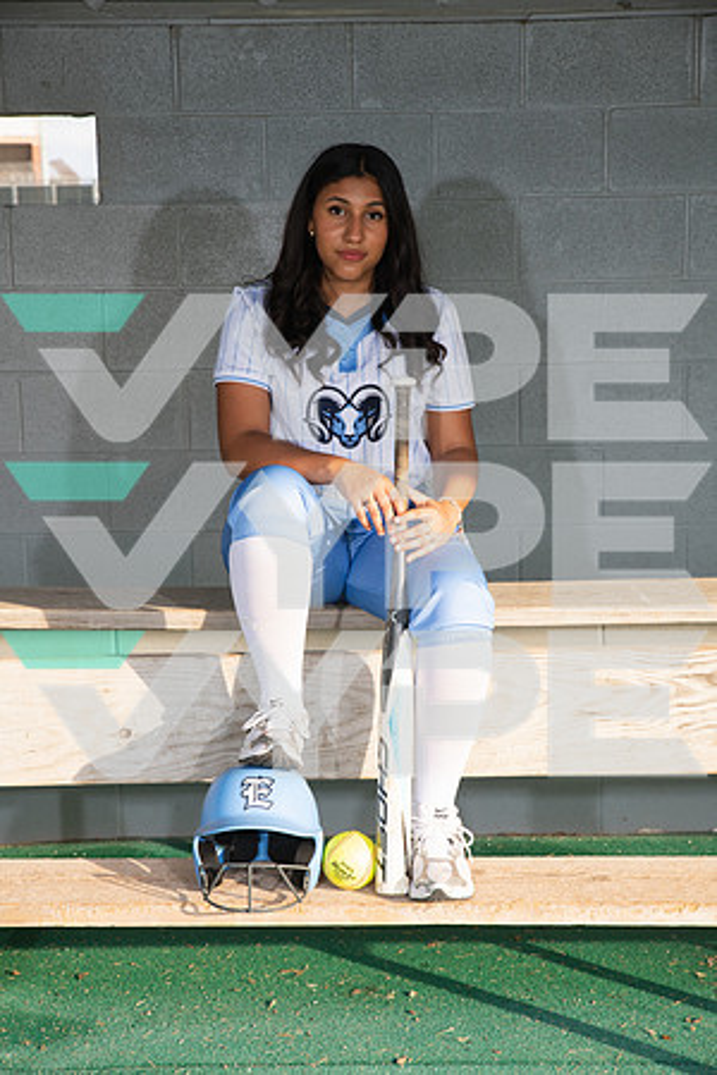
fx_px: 1942
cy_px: 538
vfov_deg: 31.0
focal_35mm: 65
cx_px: 358
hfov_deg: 20.9
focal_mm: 65
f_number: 8
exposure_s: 1/250
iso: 200
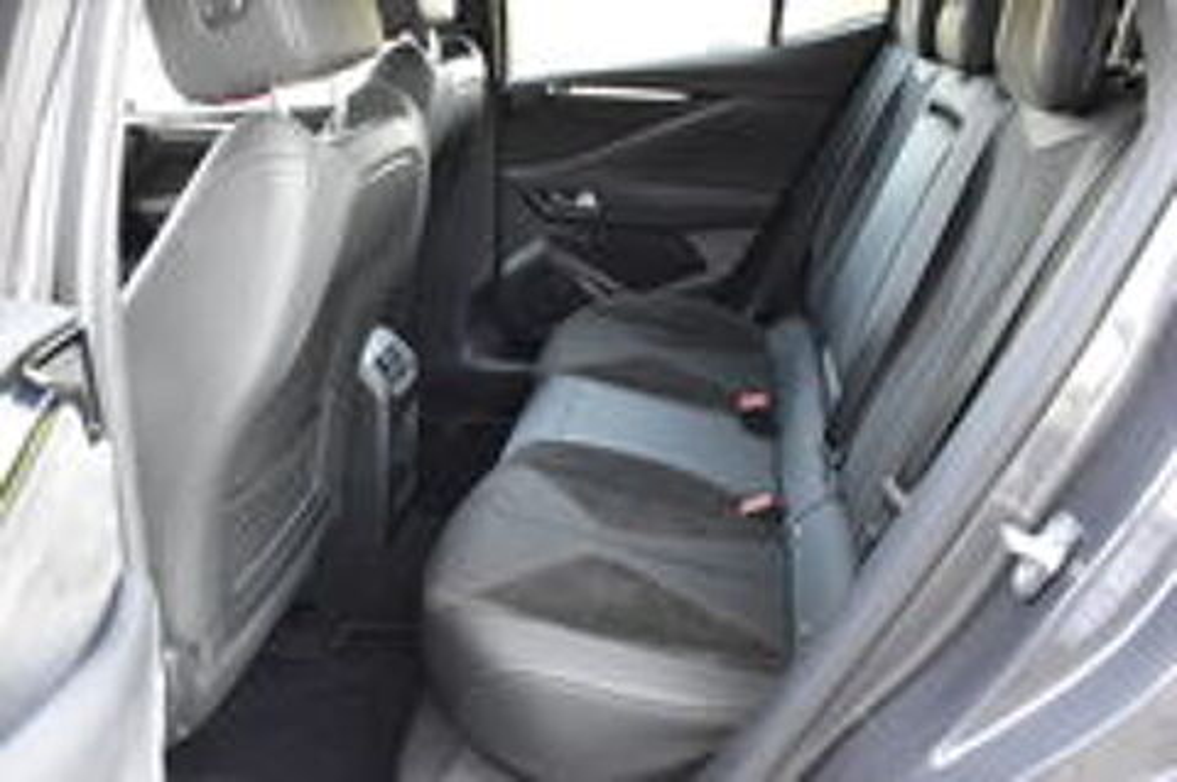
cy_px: 391
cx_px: 588
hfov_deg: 62.0
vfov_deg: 43.5
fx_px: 980
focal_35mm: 30
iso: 2800
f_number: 3.5
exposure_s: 1/60
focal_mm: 20
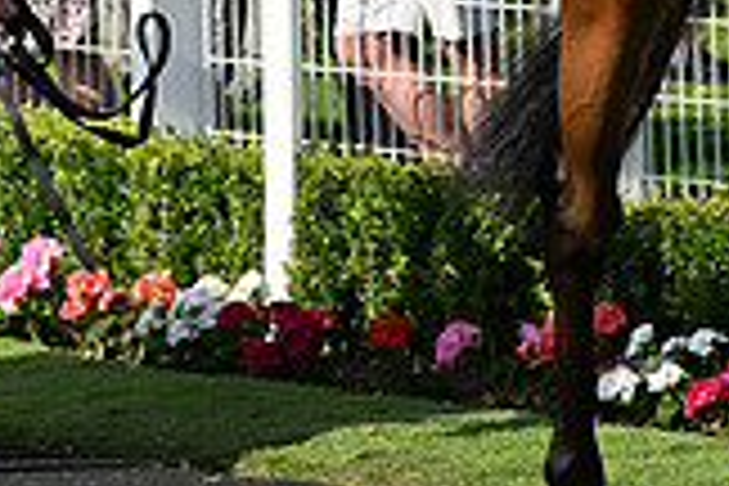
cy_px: -295
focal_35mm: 628
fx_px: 12716
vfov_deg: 2.2
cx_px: -418
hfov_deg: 3.3
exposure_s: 1/2000
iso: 400
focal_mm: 175
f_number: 5.6
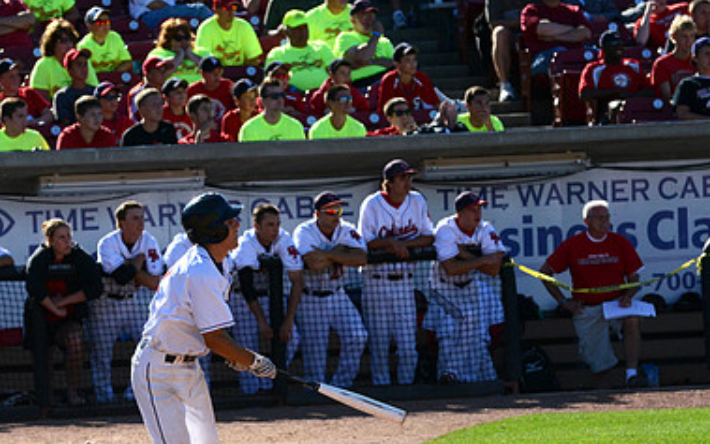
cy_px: 339
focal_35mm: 385
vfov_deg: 3.4
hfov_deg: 5.5
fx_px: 7446
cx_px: 217
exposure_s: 1/8000
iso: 1000
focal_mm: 165
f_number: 5
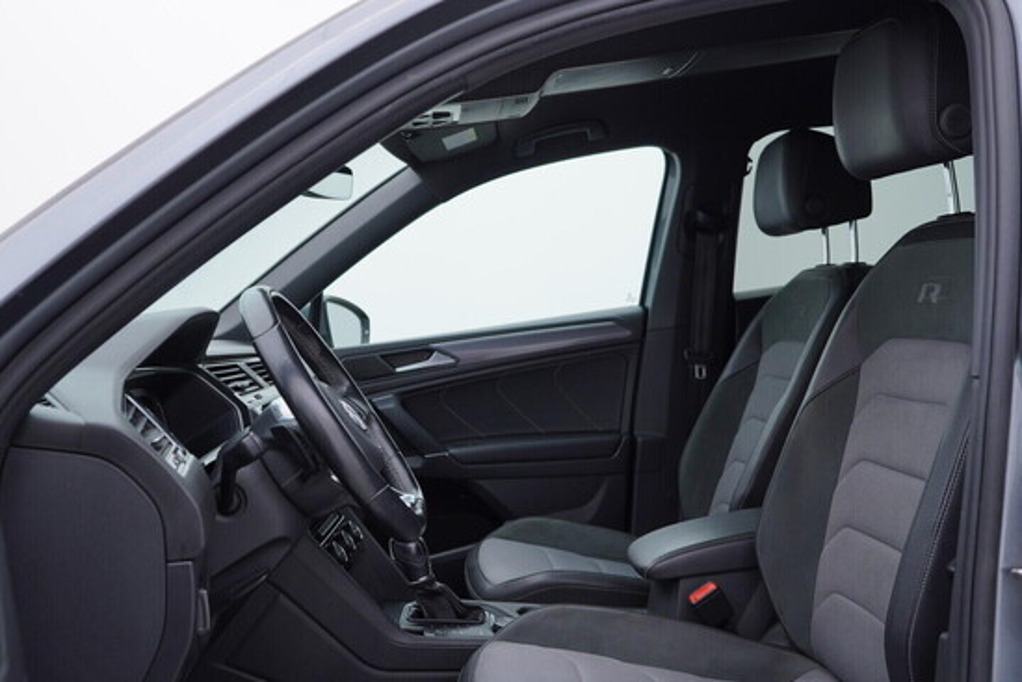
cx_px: 511
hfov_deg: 53.1
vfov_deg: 36.9
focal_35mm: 36
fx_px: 1022
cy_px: 341
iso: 125
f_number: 3.5
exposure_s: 1/60
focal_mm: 24
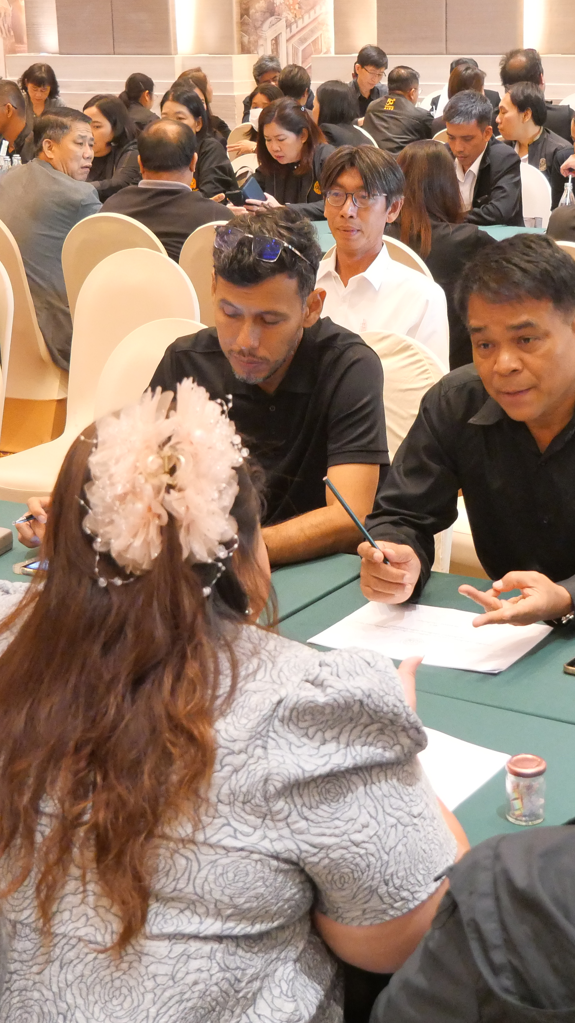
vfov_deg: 35.4
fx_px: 1599
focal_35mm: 59
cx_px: 345
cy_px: 509
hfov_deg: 20.4
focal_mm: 18
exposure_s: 1/40
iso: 3200
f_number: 3.9
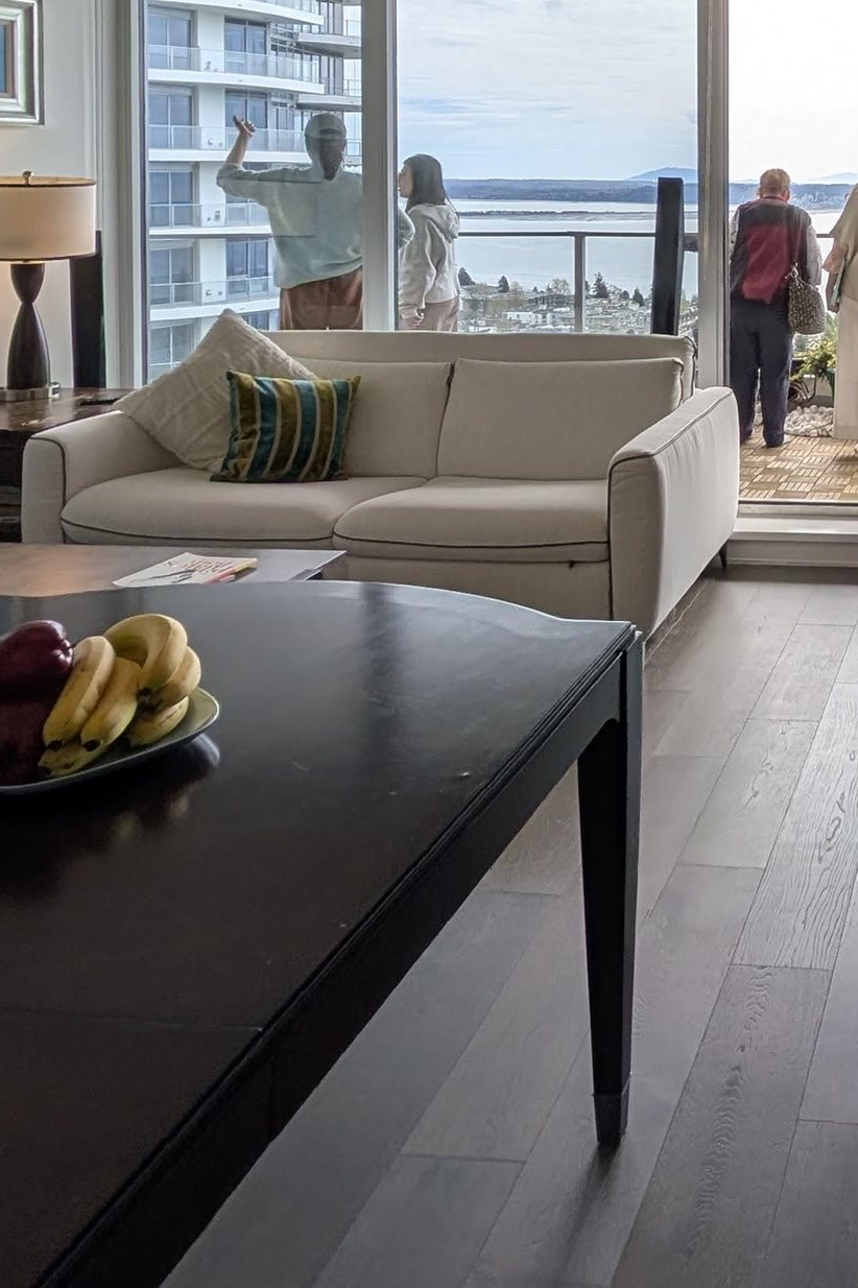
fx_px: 1109
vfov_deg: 54.7
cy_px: 200
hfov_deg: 35.5
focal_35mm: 31
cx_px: 964
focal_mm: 2.02
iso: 48
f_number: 1.7
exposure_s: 1/1393
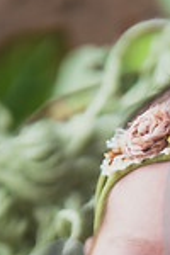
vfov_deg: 9.5
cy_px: 374
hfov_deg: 6.5
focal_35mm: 210
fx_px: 1487
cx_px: 219
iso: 200
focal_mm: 70
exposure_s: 1/125
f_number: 2.8
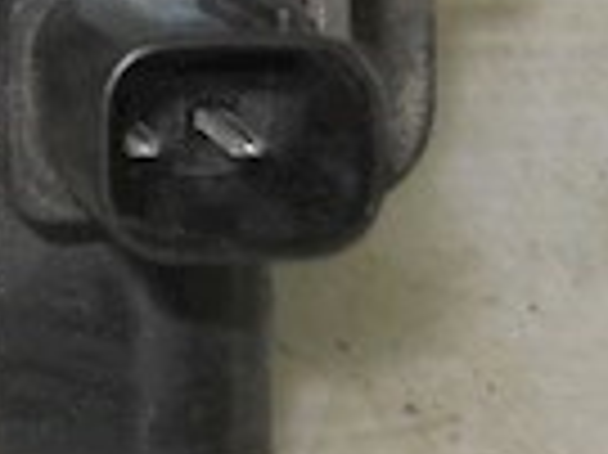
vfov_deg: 7.5
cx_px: -680
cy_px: -310
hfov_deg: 9.4
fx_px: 3404
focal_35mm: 194
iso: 80
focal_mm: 6.72
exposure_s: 1/30
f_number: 5.5
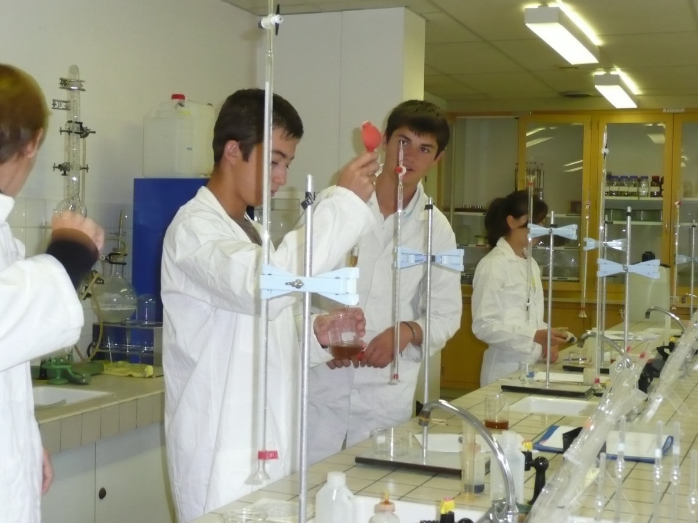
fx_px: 1008
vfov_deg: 29.1
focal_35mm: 50
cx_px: 349
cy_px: 262
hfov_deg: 38.2
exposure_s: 1/30
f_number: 4.2
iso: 320
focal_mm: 8.2
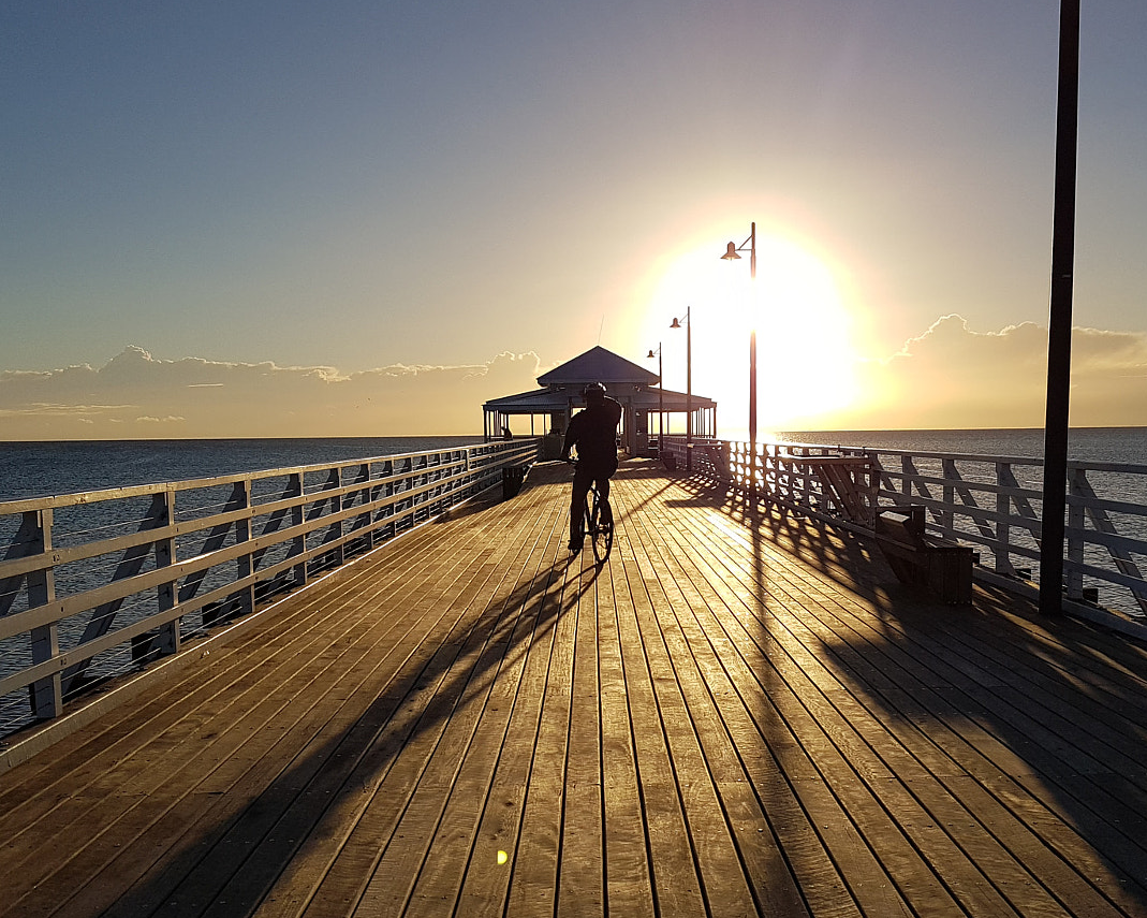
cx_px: 635
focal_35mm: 38
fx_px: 1290
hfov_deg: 47.9
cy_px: 562
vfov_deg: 39.0
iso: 40
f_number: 1.7
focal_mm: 4.2
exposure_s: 1/4880
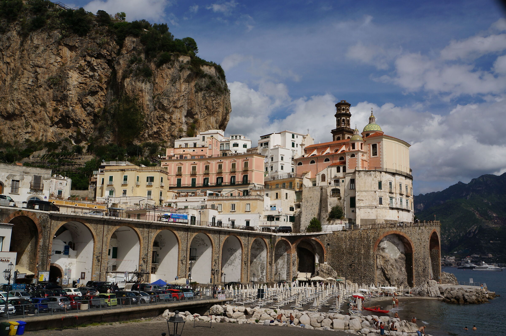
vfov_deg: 36.8
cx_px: 253
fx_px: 505
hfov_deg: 53.2
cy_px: 168
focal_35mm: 36
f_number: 13
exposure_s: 1/125
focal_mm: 24
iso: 100
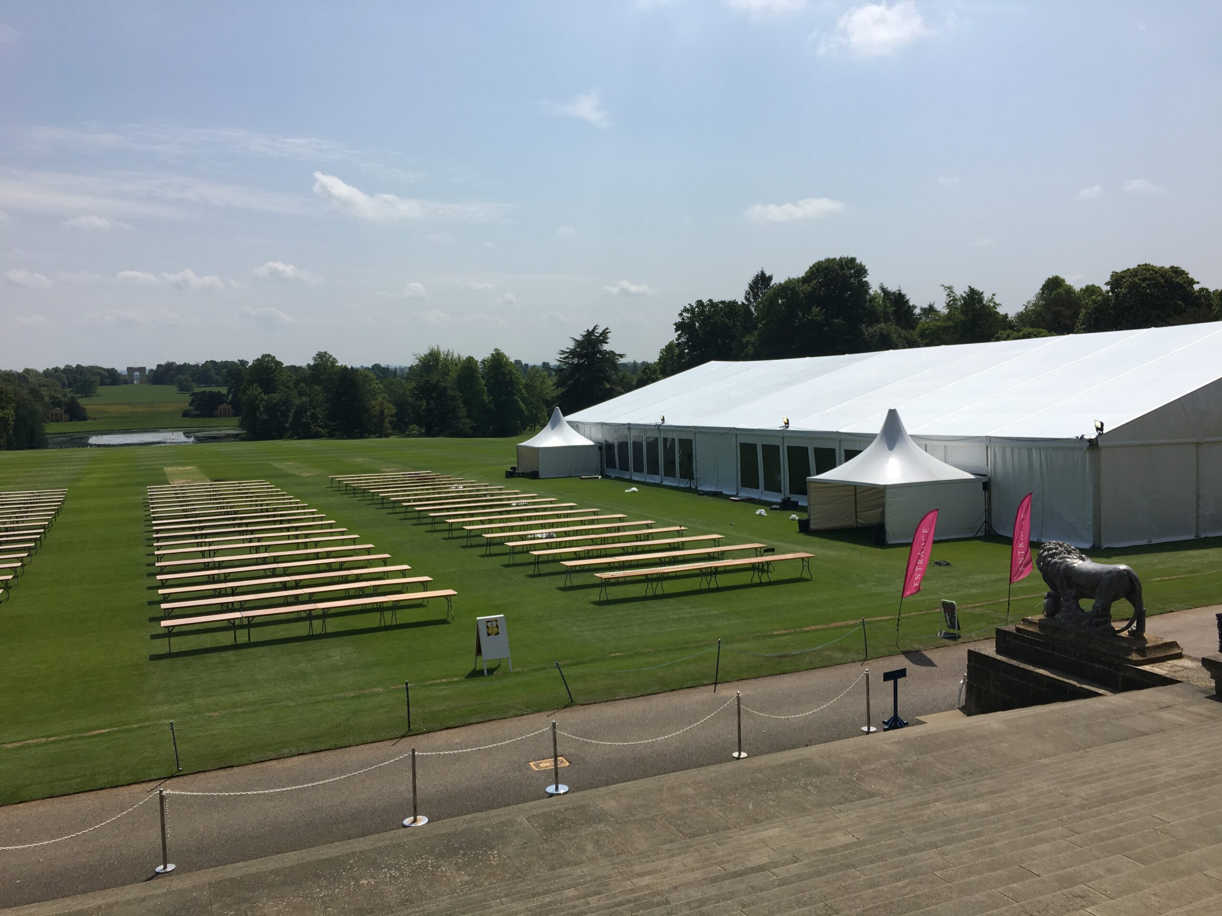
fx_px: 1024
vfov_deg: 48.2
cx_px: 611
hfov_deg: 61.7
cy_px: 458
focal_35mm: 29
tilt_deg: -5.9
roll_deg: +0.5
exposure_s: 1/2653
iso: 25
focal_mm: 4.15
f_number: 2.2
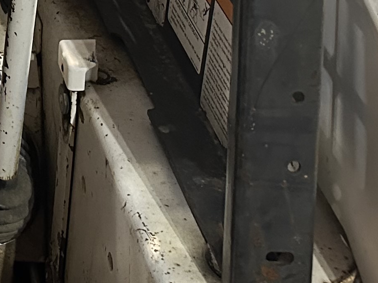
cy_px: -156
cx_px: -255
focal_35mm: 106
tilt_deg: -25.1
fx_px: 1158
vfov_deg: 13.1
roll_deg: +2.4
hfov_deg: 16.2
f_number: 1.78
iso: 640
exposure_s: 1/40
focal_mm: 6.86
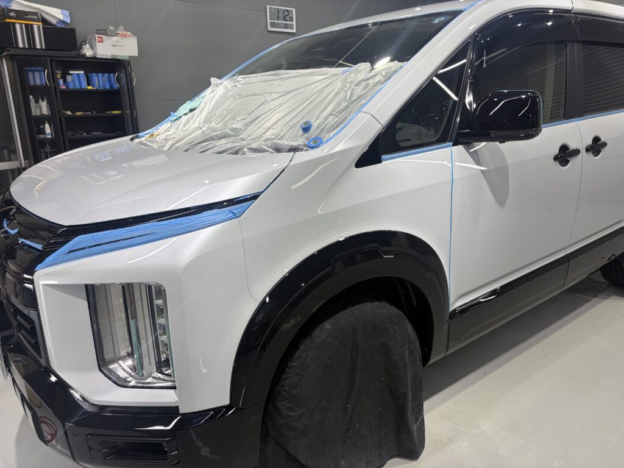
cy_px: 234
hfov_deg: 67.3
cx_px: 312
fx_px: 469
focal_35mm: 26
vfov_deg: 53.1
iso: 32
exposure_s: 1/127
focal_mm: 5.96
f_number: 1.6
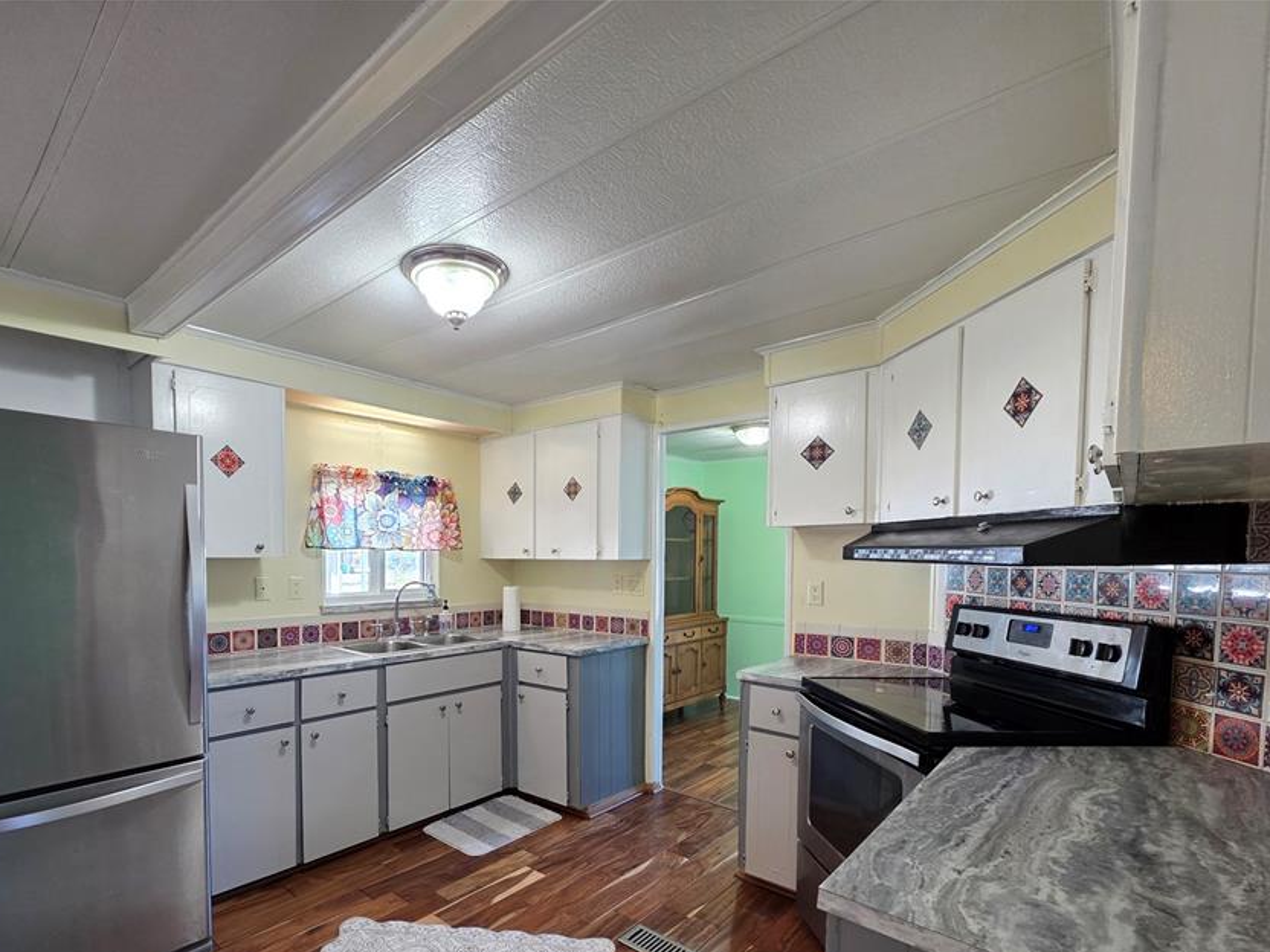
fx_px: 587
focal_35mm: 16
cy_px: 584
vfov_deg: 77.0
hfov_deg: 94.1
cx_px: 562
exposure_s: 1/60
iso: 250
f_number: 1.9
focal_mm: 2.2
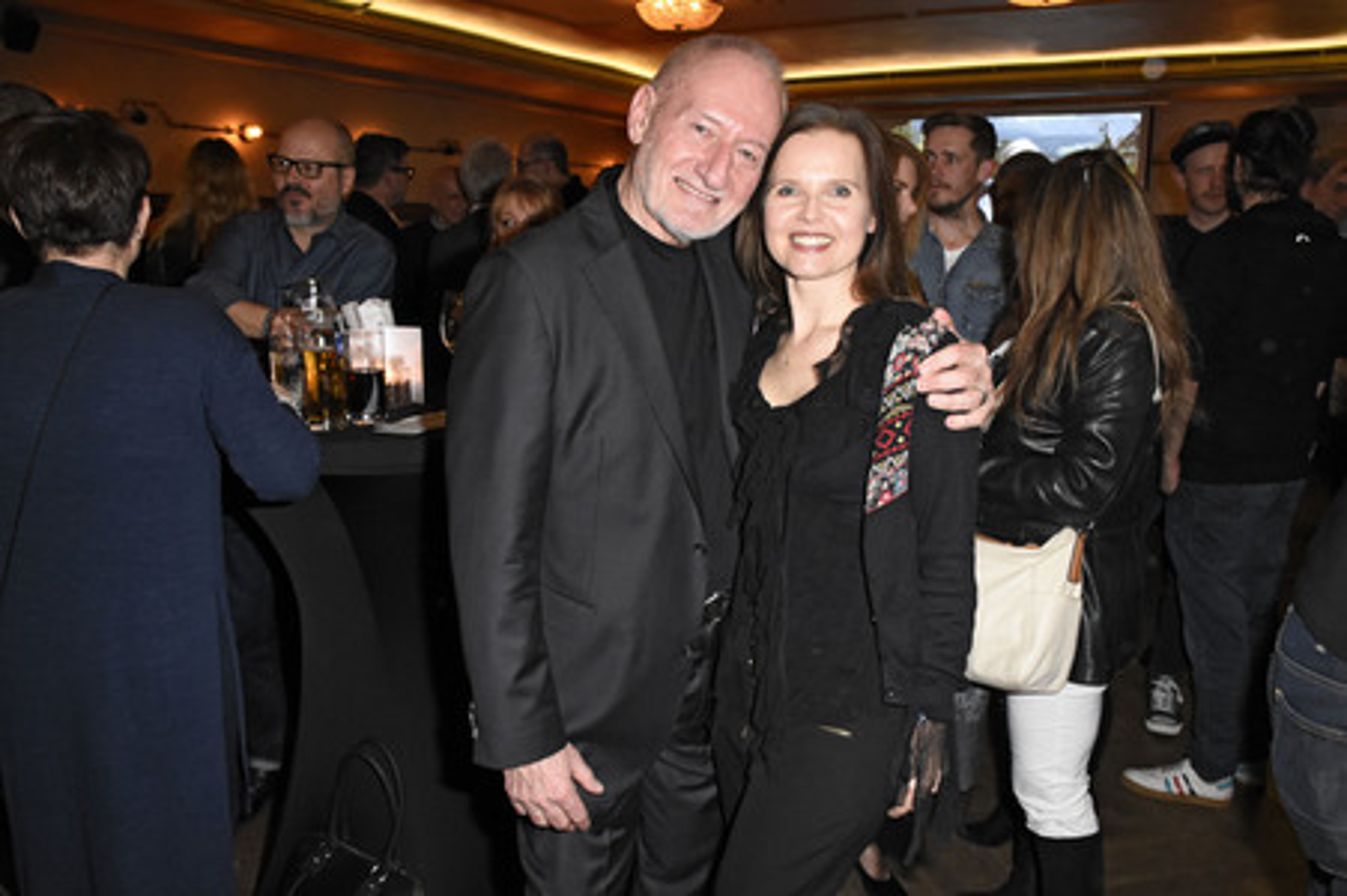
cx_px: 674
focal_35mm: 27
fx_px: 1009
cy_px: 448
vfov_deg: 47.9
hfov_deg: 67.4
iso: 3200
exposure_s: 1/60
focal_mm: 18
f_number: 6.3
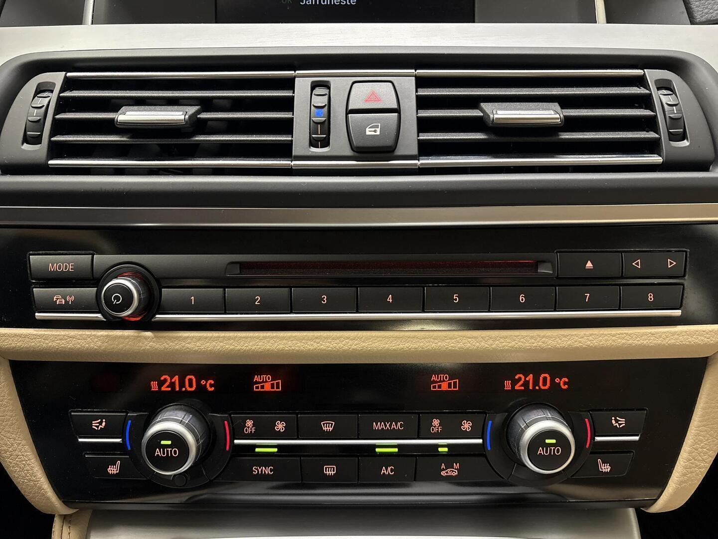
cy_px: 270
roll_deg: +0.7
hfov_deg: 67.3
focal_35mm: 26
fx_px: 539
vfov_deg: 53.1
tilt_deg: -26.7
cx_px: 359
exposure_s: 1/33
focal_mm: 5.96
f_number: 1.6
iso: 640
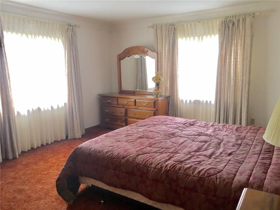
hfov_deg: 61.7
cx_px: 140
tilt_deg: -9.5
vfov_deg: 48.2
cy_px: 105
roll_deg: +0.8
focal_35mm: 29
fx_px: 235
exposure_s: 1/30
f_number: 2.2
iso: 125
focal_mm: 4.15
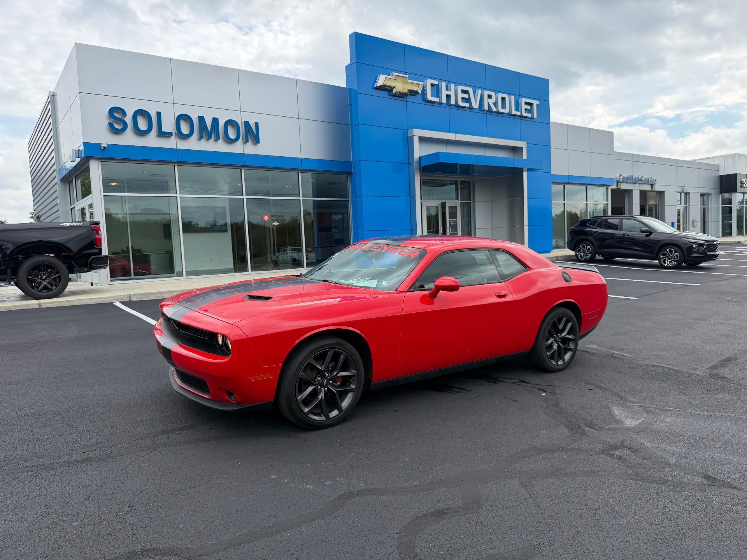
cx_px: 374
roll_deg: +4.0
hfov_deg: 71.6
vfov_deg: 56.8
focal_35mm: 24
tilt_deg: -7.3
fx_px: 518
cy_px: 280
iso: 100
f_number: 1.78
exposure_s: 1/2445
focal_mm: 6.76
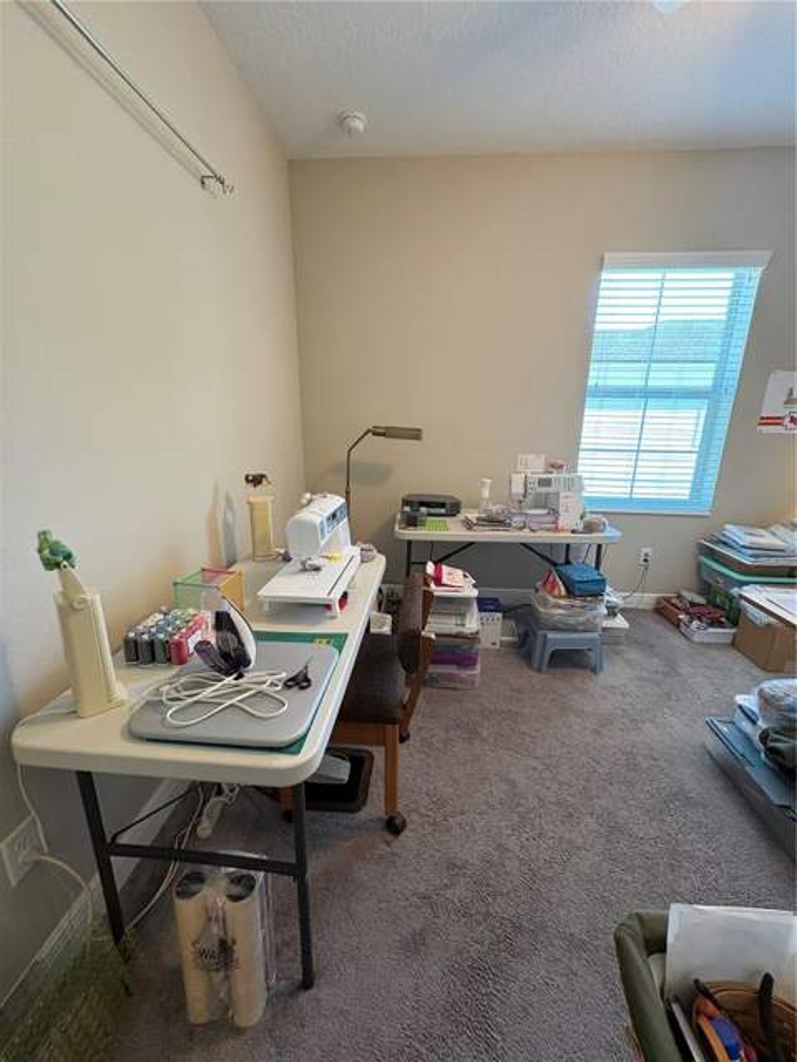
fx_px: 430
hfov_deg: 85.7
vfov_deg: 102.1
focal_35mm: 14
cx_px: 398
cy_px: 531
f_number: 2.2
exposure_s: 1/60
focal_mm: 2.22
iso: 320
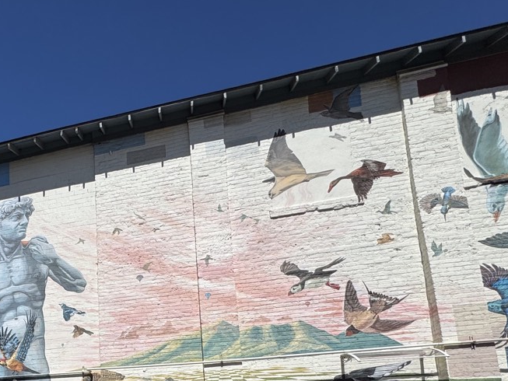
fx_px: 440
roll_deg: +1.1
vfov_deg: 40.4
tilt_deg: +6.9
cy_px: 390
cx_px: 50
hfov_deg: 52.6
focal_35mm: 30
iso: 32
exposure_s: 1/3717
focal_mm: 2.22
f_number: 2.2
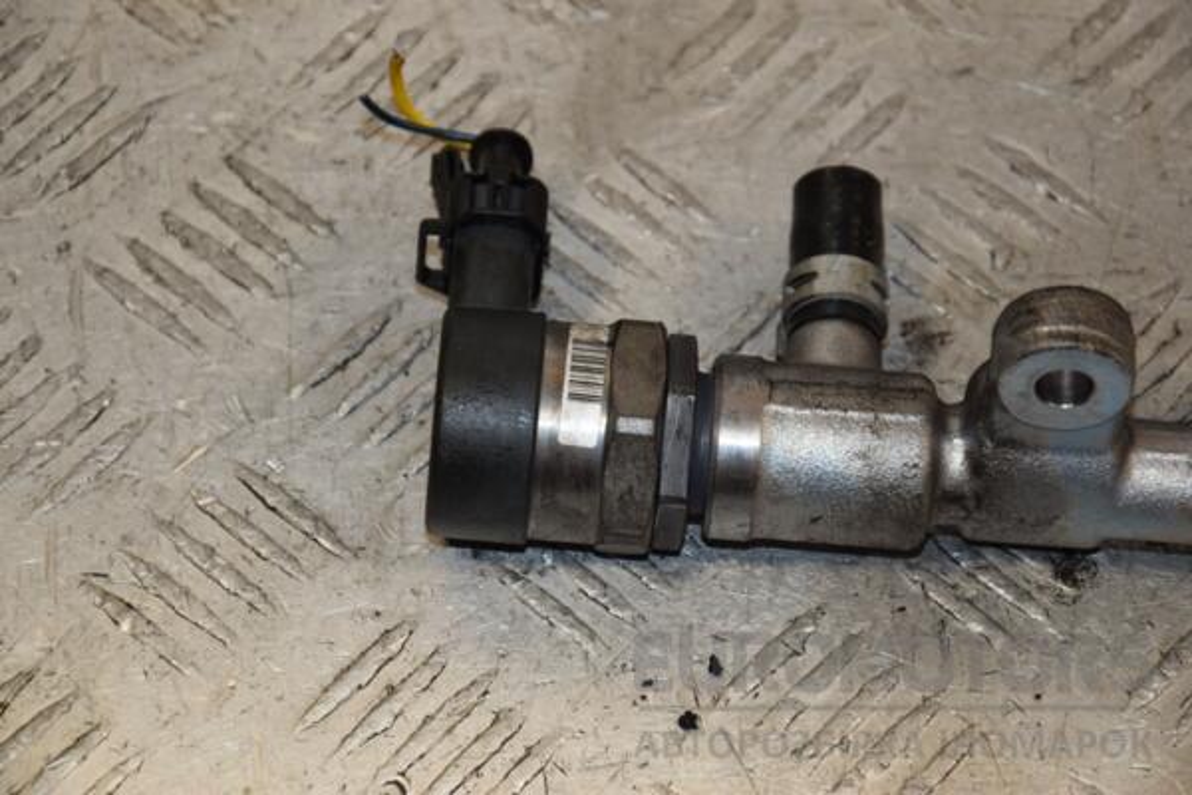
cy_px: 398
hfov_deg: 13.0
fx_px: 5215
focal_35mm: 158
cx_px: 596
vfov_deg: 8.7
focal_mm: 105
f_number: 7.1
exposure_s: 1/200
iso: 800
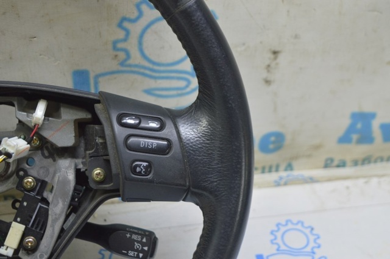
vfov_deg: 22.6
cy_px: 130
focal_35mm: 60
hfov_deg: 33.4
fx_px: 649
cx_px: 195
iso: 400
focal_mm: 40
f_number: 5.6
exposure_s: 1/20
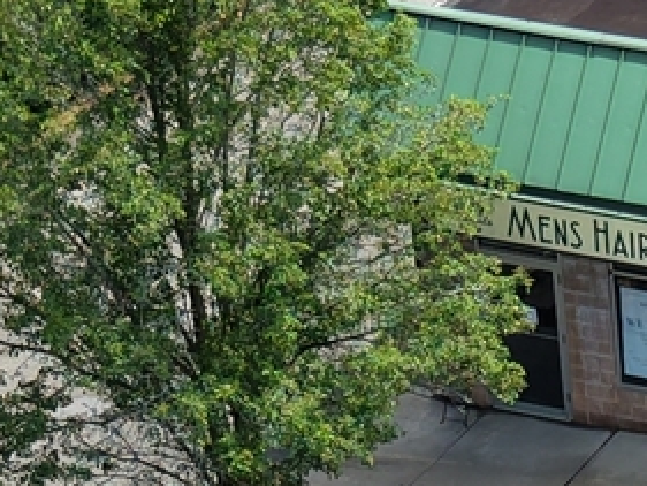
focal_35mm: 171
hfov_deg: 11.0
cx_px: 1034
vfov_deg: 8.6
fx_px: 3197
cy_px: 514
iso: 330
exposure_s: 1/4000
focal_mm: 8.67
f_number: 1.8
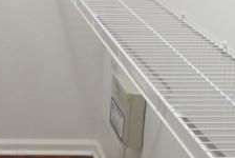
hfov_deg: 24.7
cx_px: -15
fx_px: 503
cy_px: -86
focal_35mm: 77
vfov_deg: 16.1
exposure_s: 1/60
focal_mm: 10
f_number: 3.5
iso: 1800
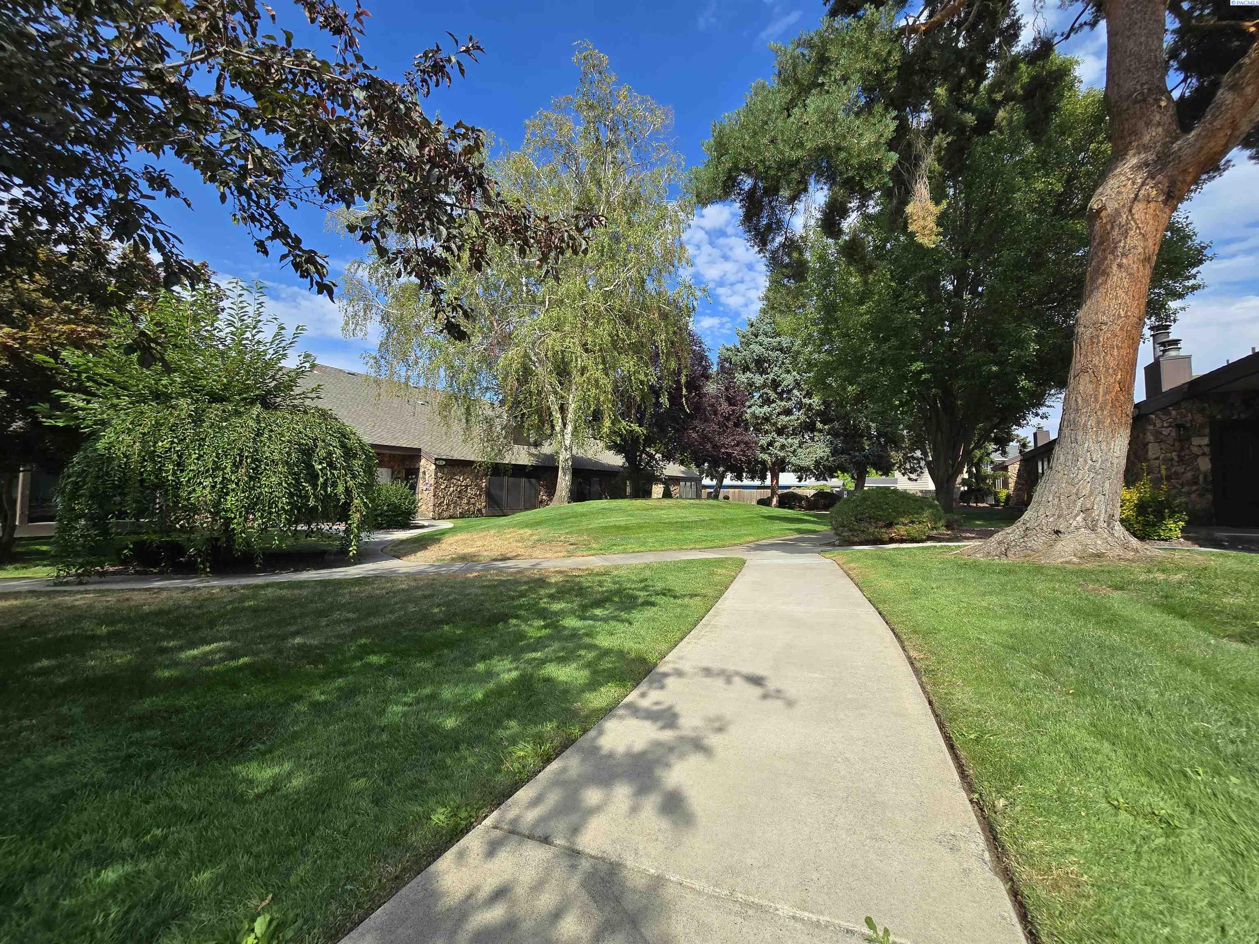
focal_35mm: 13
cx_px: 630
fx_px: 473
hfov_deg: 106.2
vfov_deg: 89.9
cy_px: 472
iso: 50
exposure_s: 1/1593
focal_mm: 2.2
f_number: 2.2
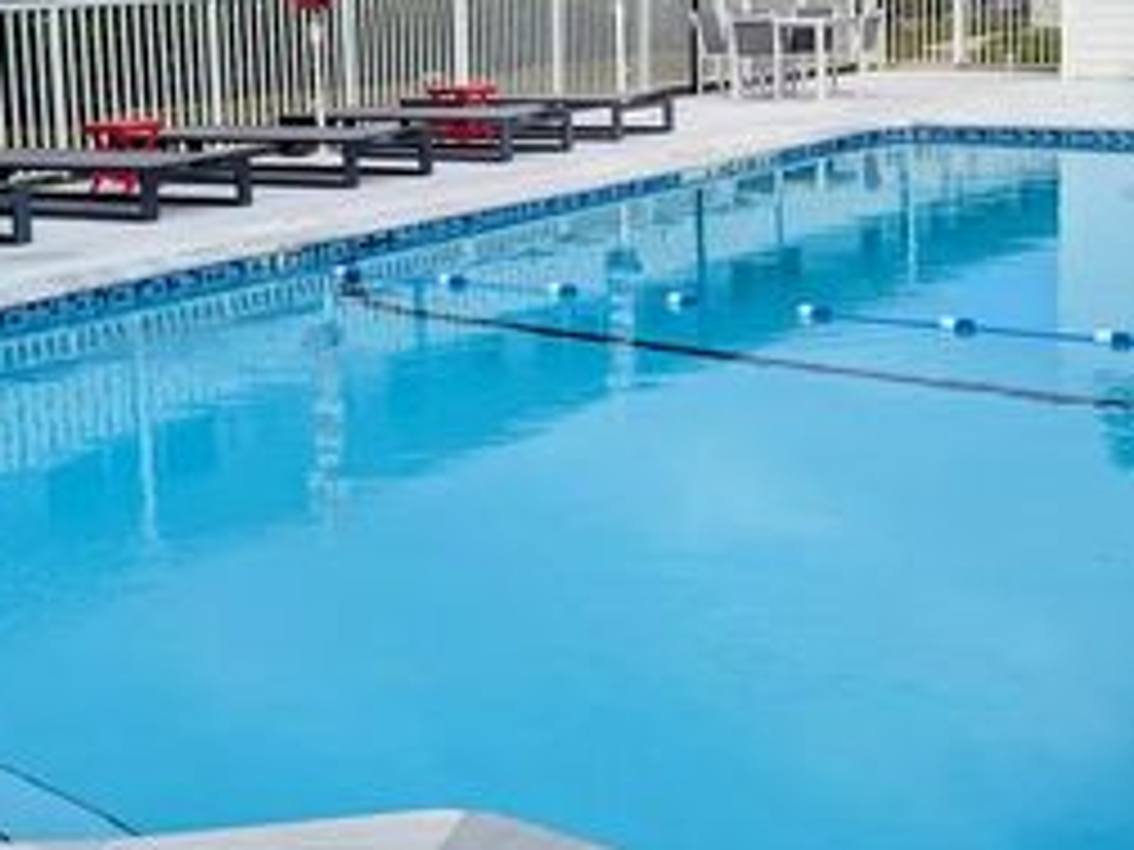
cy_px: 211
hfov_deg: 31.7
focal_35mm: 61
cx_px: 590
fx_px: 1998
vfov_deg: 23.8
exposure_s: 1/898
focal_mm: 6.9
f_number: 1.68
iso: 23
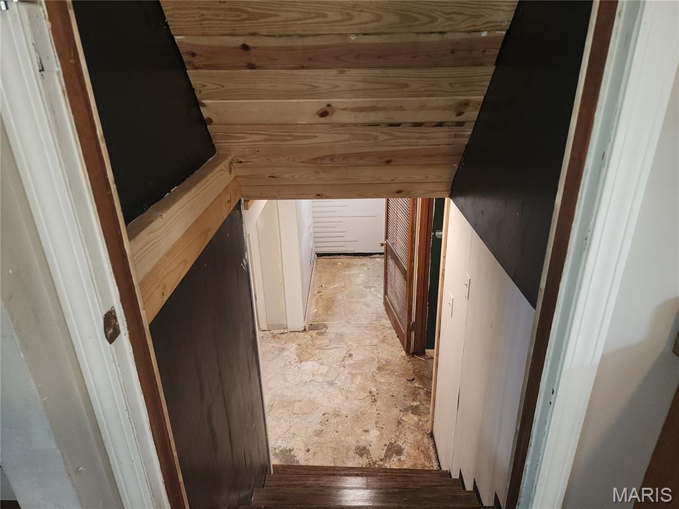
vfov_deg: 58.9
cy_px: 254
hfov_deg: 73.9
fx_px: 451
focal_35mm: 23
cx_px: 340
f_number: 1.8
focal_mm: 6.4
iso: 100
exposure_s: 1/40
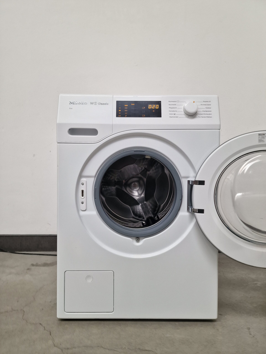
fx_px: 236
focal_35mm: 23
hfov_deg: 58.9
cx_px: 133
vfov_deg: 73.9
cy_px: 177
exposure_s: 1/180
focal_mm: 6.4
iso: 80
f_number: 1.8
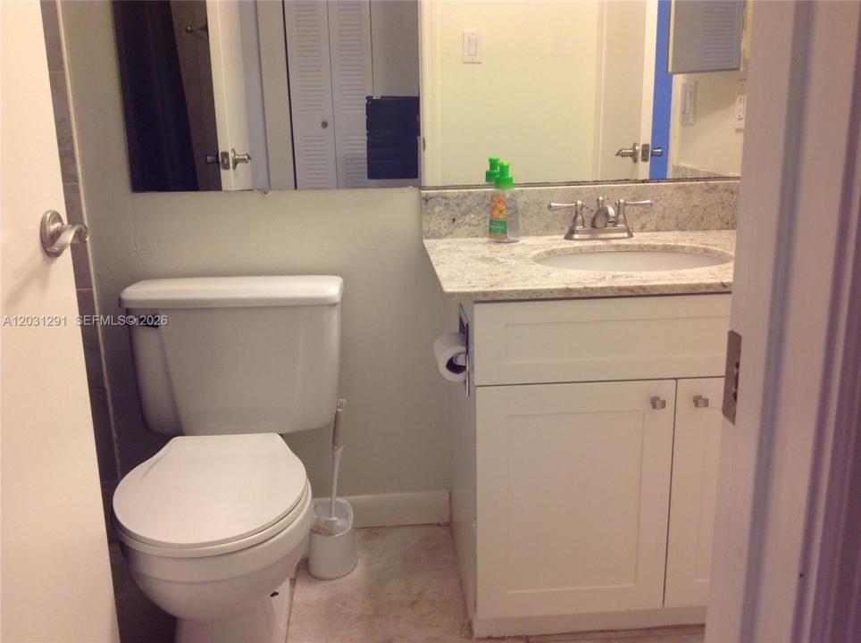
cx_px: 430
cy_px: 322
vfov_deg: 40.6
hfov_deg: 52.7
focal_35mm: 35
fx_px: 869
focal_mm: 4.28
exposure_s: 1/30
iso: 64
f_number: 2.4
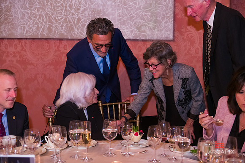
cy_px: 82
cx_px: 122
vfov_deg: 21.9
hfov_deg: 32.4
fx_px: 422
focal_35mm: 62
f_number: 3.2
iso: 3200
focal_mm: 62
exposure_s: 1/100
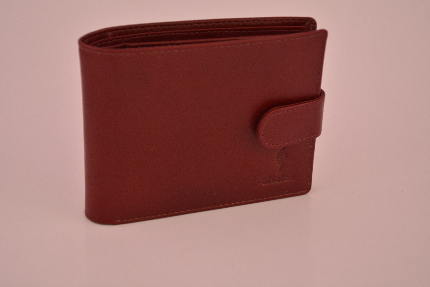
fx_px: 1015
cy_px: 131
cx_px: 209
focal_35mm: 85
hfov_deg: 23.9
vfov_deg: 16.1
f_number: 6.3
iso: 640
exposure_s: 1/60
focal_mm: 52
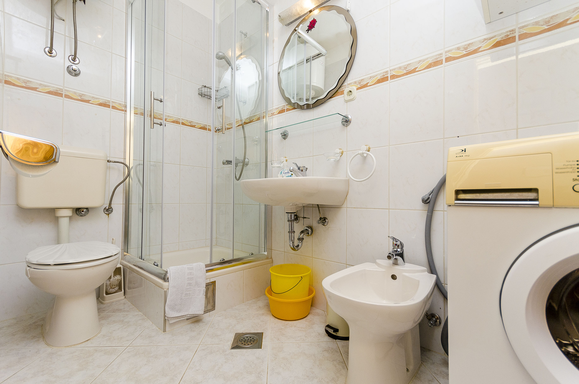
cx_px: 290
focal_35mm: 15
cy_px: 192
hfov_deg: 100.5
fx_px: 241
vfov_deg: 77.1
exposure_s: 1/200
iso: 200
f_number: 6.3
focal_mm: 10
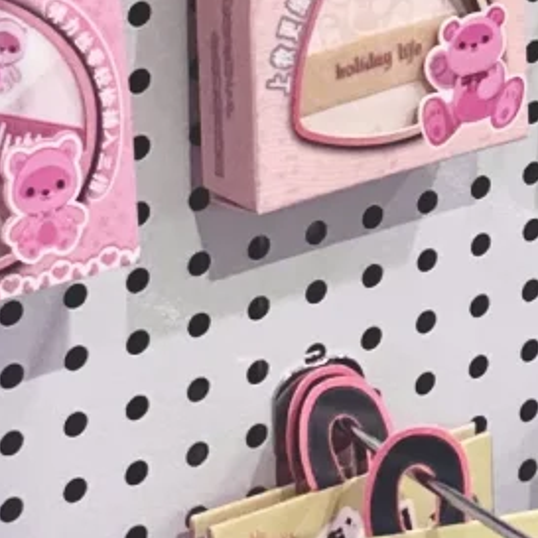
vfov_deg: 15.4
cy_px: 99
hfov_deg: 13.6
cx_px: 1029
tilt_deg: -8.3
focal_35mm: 112
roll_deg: -1.0
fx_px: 1969
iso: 80
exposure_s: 1/254
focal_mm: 6.86
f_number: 1.78
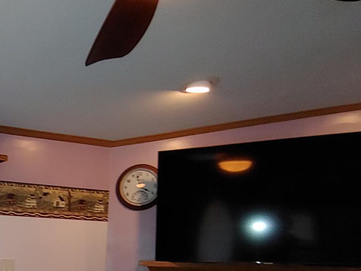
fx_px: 459
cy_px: 282
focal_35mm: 44
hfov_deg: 34.7
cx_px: -67
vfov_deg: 30.2
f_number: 1.9
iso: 200
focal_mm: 2.18
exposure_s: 1/15
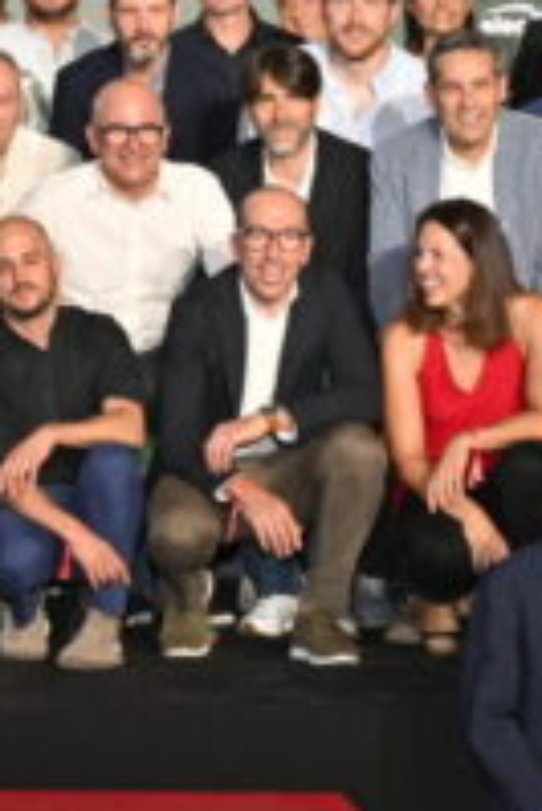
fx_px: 4170
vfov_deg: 11.1
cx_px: -82
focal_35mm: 185
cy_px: 242
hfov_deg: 7.4
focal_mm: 36
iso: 400
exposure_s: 1/100
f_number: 6.3
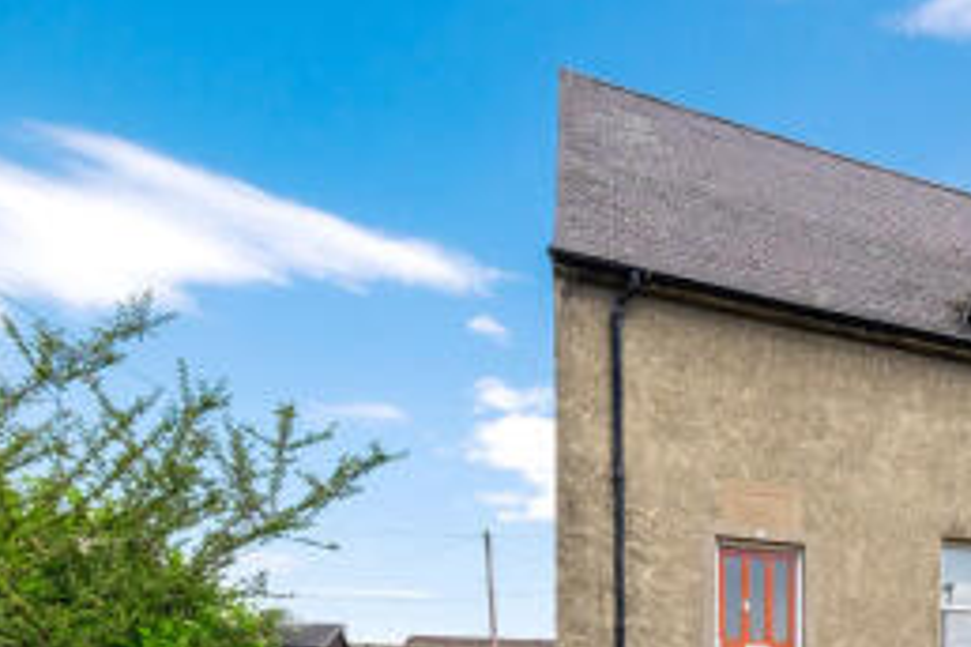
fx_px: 647
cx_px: 888
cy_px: 502
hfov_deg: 61.2
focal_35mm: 24
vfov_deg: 50.4
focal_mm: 8.6
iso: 200
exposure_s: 1/170
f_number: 9
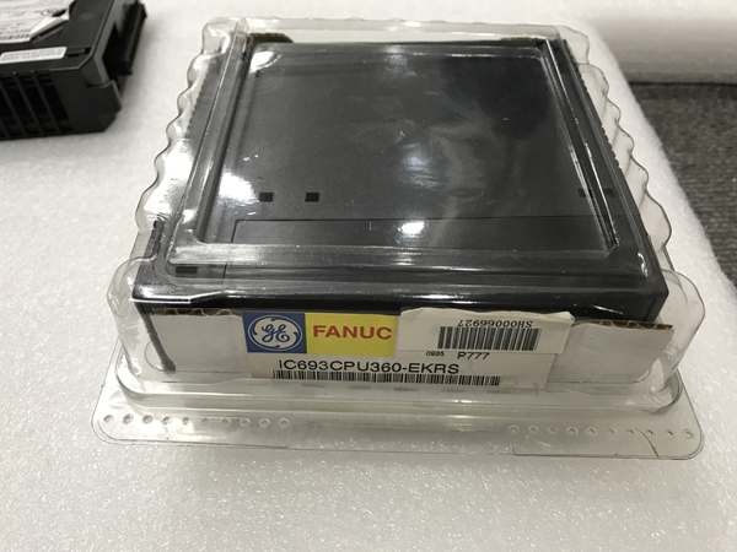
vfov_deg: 49.7
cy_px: 276
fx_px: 596
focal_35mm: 28
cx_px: 368
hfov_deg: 63.4
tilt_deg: -46.6
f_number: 1.8
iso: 40
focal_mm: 3.99
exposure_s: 1/33
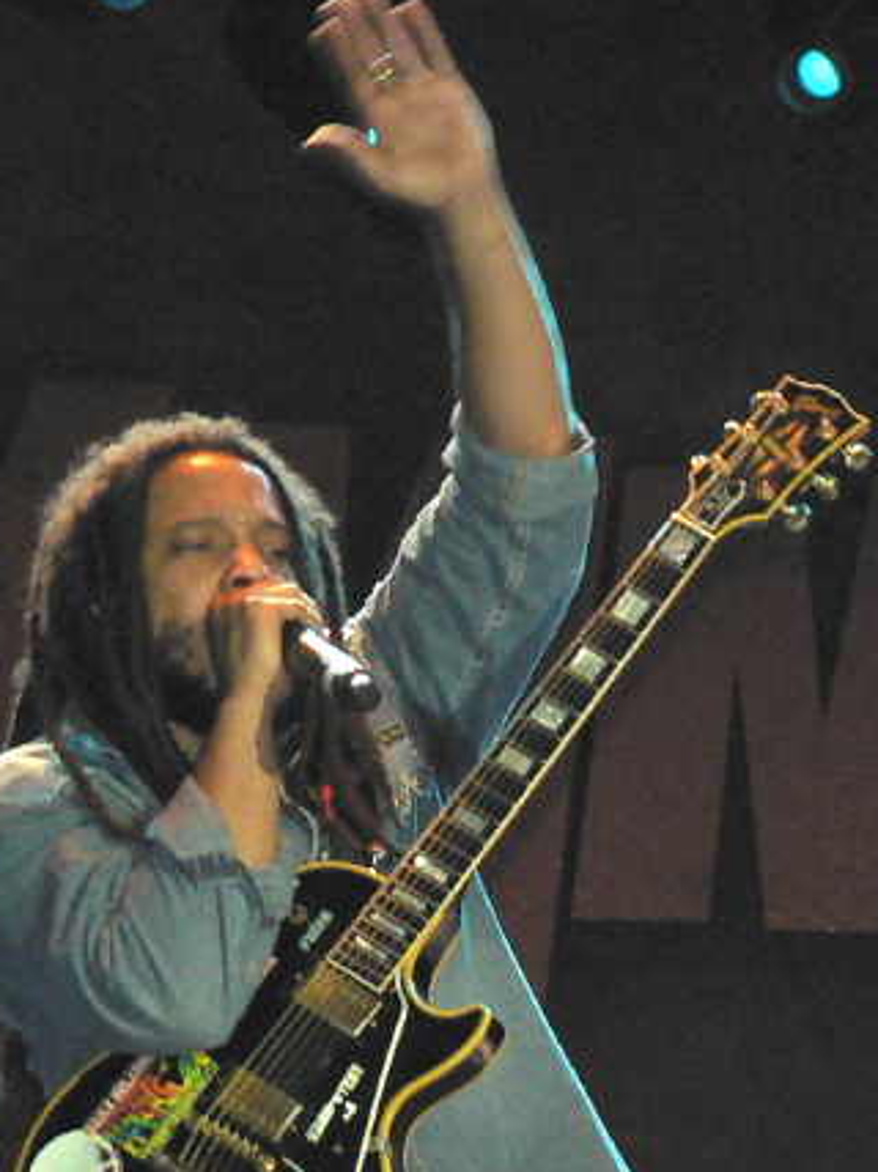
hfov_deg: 14.2
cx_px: 486
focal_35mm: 104
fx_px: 3519
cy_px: 774
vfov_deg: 18.9
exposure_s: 1/60
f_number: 3.2
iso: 400
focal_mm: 12.6
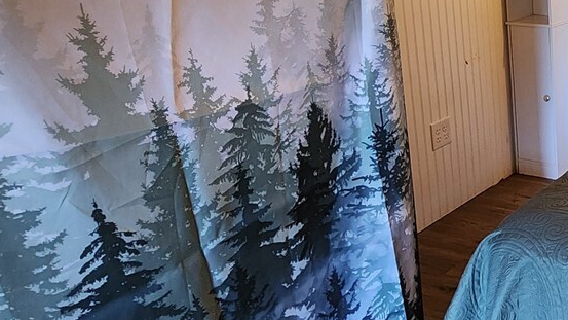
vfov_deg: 28.7
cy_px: 95
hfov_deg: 37.6
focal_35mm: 41
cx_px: 677
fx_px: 617
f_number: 2.2
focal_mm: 2.2
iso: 400
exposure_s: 1/30
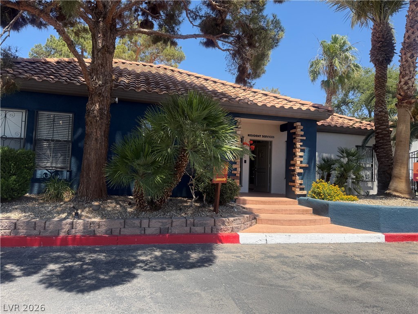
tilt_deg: +1.6
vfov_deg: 56.8
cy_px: 157
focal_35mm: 24
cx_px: 209
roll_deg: -2.0
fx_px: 290
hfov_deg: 71.6
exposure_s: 1/2299
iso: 100
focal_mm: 6.76
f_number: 1.78
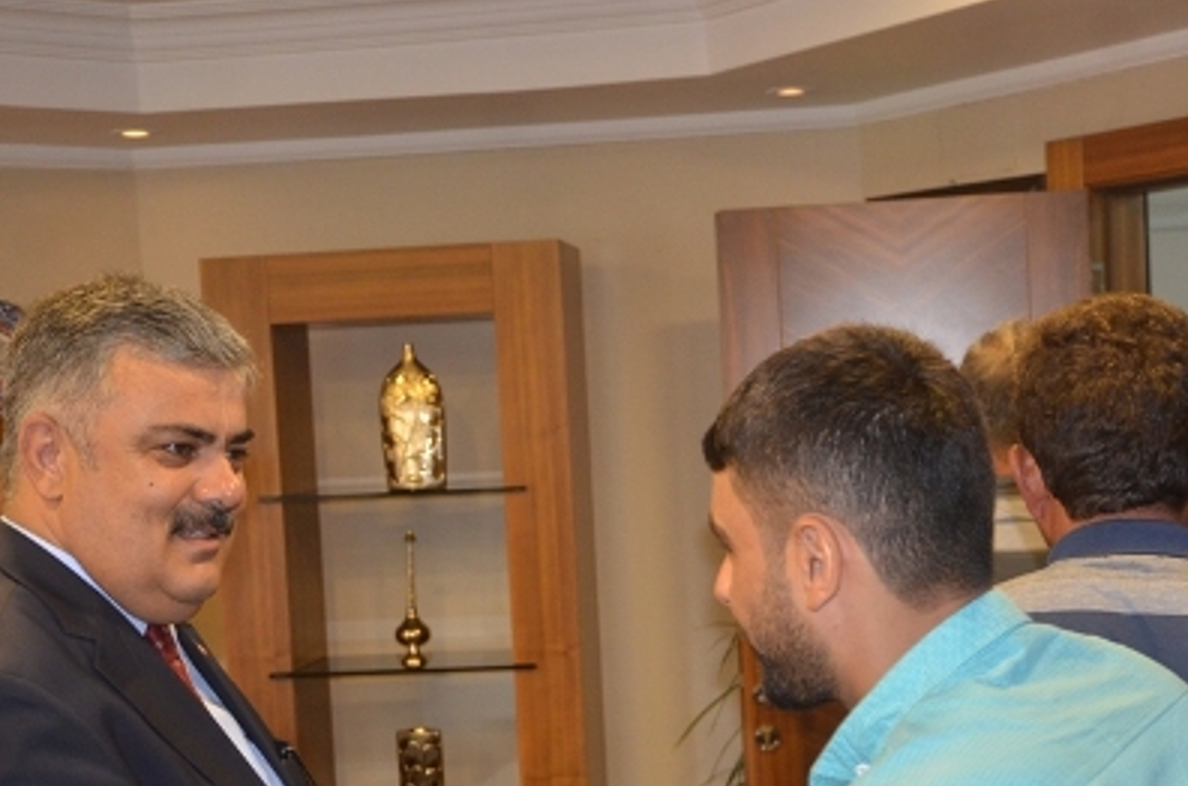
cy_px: 615
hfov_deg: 31.9
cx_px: 702
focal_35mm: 63
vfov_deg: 21.2
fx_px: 2074
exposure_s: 1/60
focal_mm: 26
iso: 800
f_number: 4
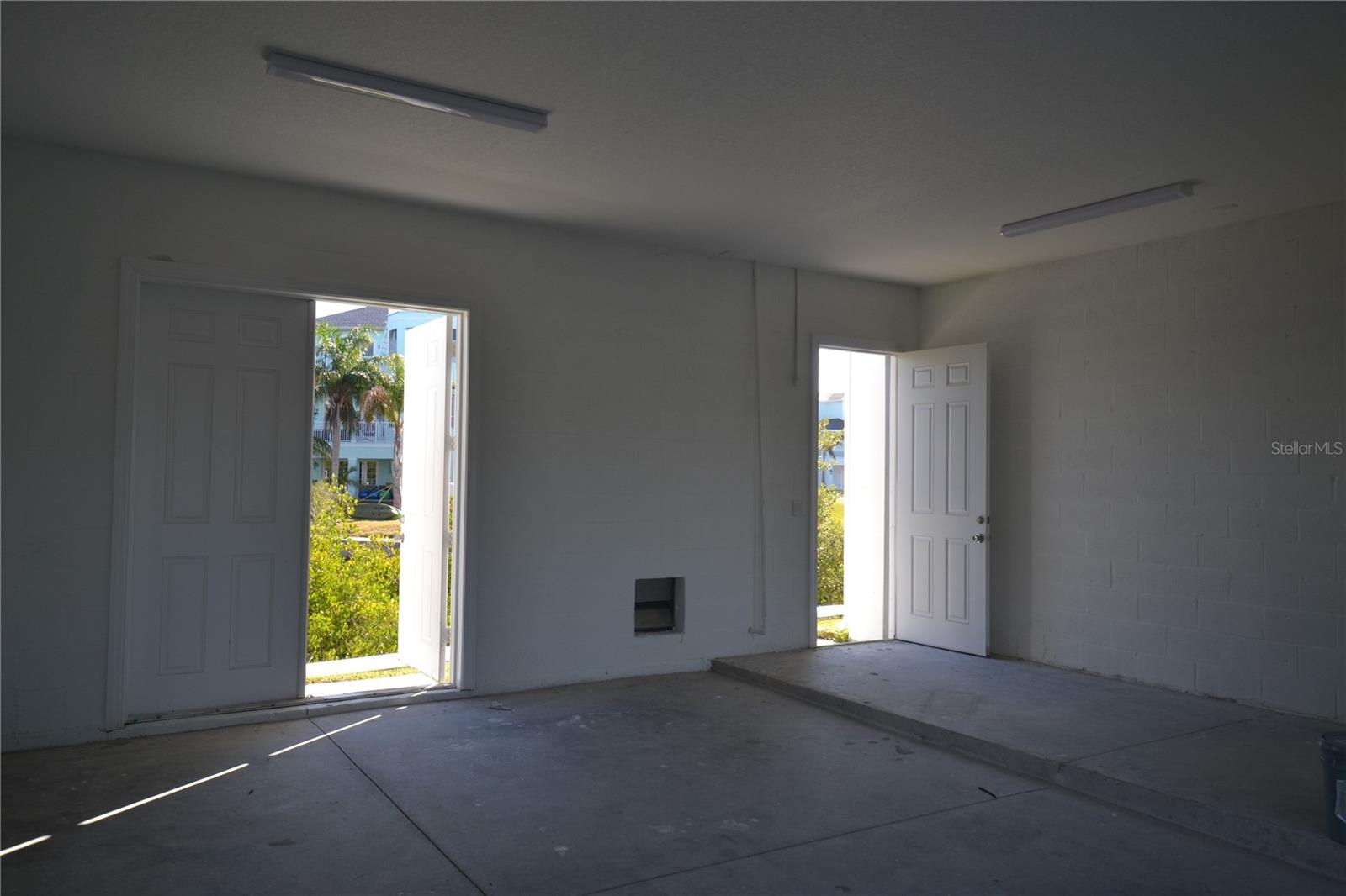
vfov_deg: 50.4
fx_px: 953
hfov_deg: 70.4
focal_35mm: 26
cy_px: 448
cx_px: 673
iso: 140
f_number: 5.6
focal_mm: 17
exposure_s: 1/125
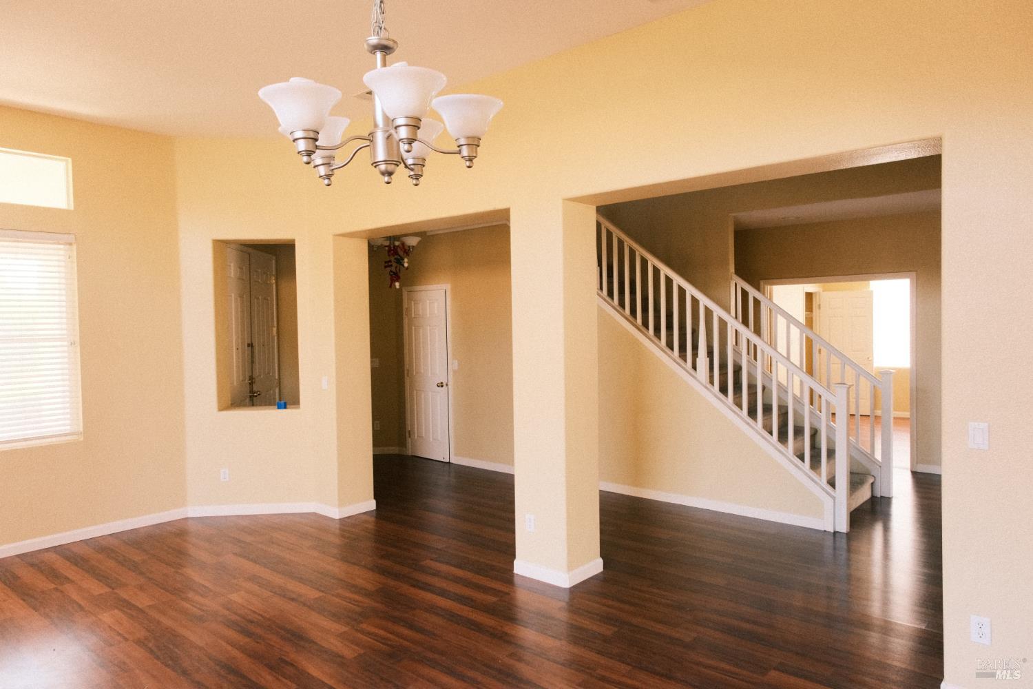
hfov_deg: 73.7
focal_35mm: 24
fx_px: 689
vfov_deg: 53.1
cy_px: 344
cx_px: 516
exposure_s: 1/20
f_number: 7.1
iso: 1600
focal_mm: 16
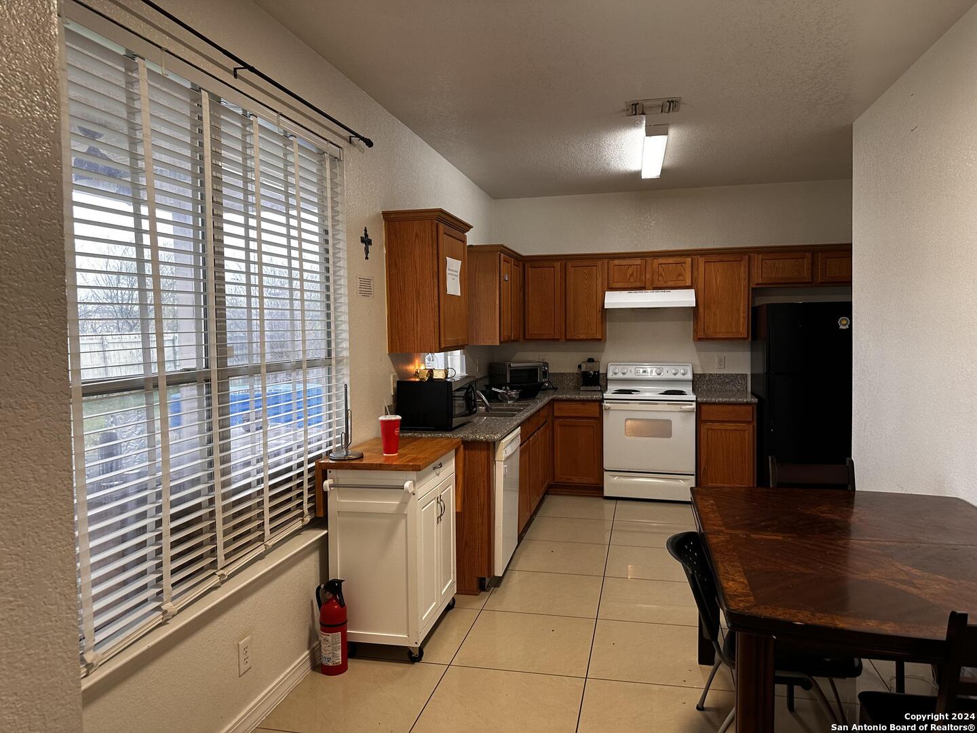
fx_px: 677
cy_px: 366
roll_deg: -0.3
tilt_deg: -1.9
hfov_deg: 71.6
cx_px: 488
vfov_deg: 56.8
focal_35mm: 24
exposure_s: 1/60
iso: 125
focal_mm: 6.86
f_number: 1.78
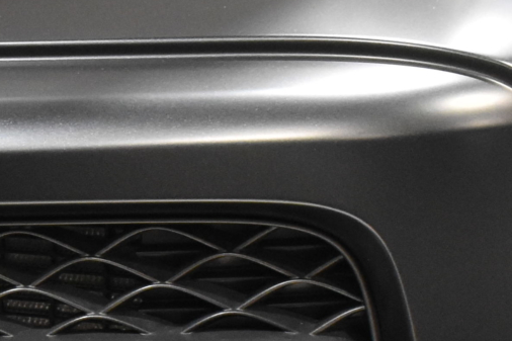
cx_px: -604
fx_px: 2374
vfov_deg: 8.1
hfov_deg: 10.9
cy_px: 422
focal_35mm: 167
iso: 2200
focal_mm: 22
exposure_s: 1/40
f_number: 8
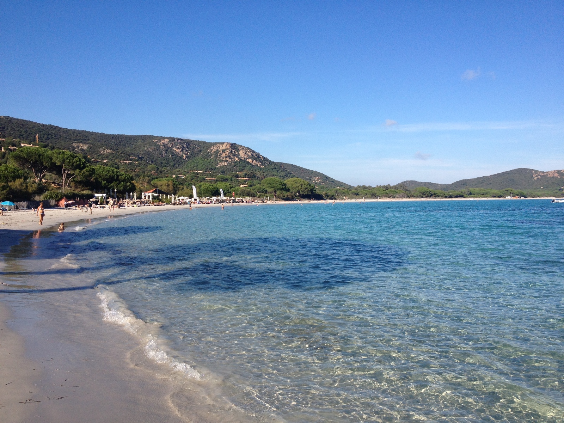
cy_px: 212
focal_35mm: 35
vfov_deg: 40.7
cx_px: 282
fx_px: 570
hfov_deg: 52.6
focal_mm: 4.28
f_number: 2.4
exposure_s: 1/1905
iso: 64
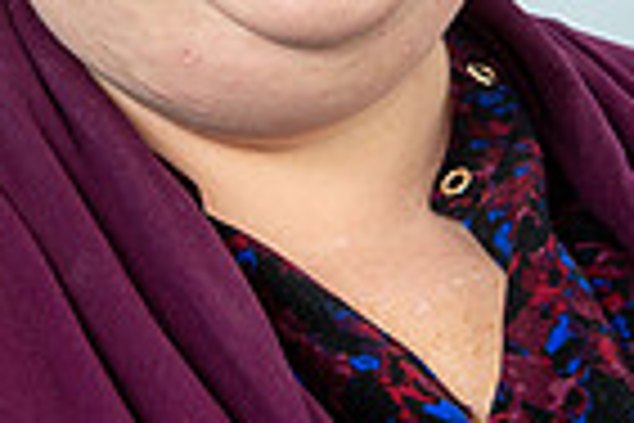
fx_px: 3610
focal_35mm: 205
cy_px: -32
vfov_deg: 6.7
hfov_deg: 10.0
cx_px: 229
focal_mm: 50
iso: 160
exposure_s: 1/250
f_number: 8
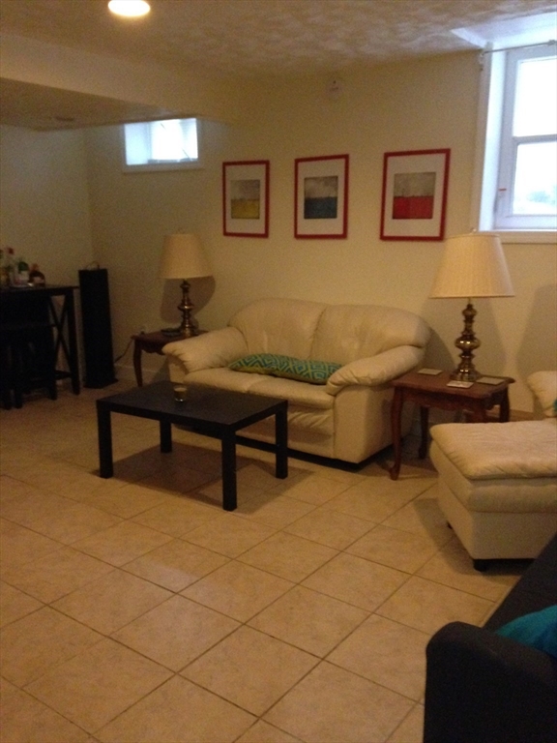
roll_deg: -0.4
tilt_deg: -9.5
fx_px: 708
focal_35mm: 33
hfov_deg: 42.9
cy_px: 372
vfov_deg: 55.4
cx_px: 278
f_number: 2.4
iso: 800
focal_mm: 4.12
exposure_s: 1/15
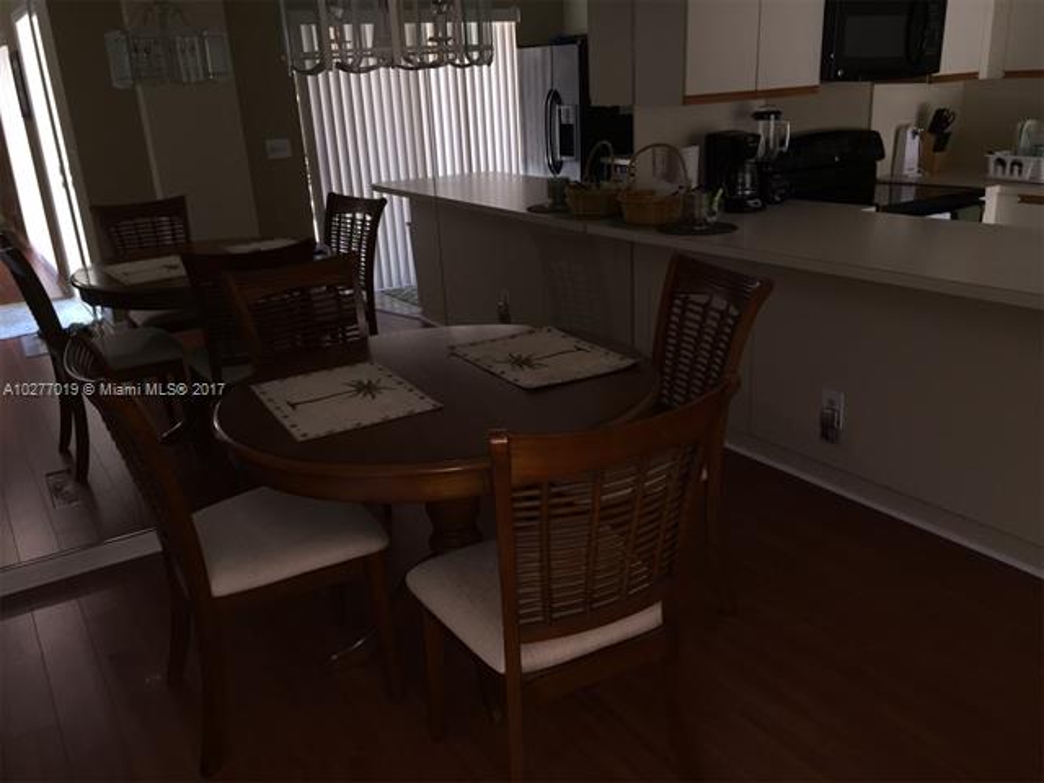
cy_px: 392
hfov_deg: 61.7
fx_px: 875
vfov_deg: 48.2
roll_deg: +2.0
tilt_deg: -20.2
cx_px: 522
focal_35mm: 29
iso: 50
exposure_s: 1/30
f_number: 2.2
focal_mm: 4.15
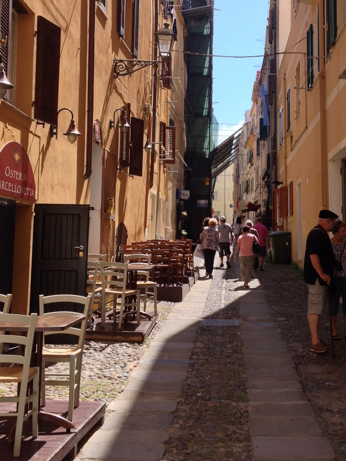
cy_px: 172
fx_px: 693
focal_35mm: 52
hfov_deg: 27.9
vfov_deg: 36.6
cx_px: 220
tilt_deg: +4.2
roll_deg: +1.1
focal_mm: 4.28
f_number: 2.4
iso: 50
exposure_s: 1/726
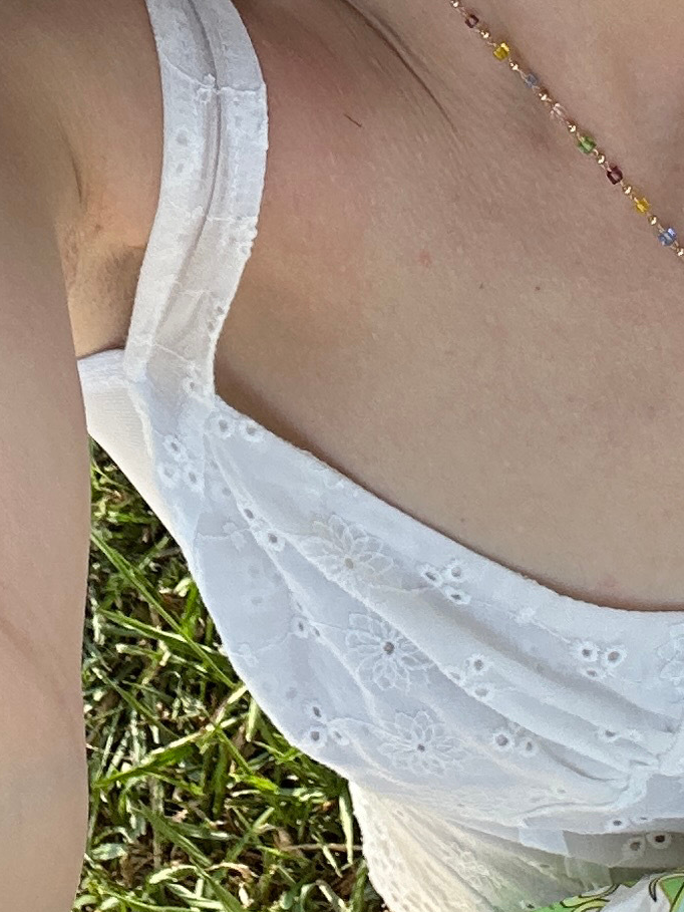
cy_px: -136
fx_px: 2687
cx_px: 661
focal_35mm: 102
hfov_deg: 14.3
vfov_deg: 18.4
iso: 32
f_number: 1.9
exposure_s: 1/165
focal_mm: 2.69
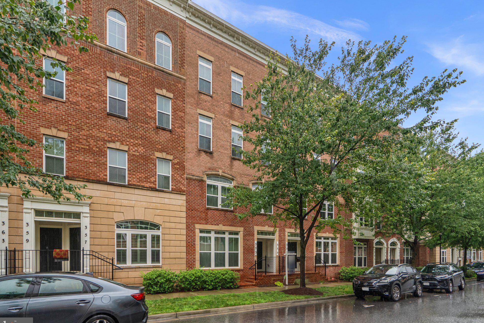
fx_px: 242
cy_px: 165
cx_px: 234
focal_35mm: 18
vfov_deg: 67.4
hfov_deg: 90.0
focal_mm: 17
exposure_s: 1/320
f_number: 8
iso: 200
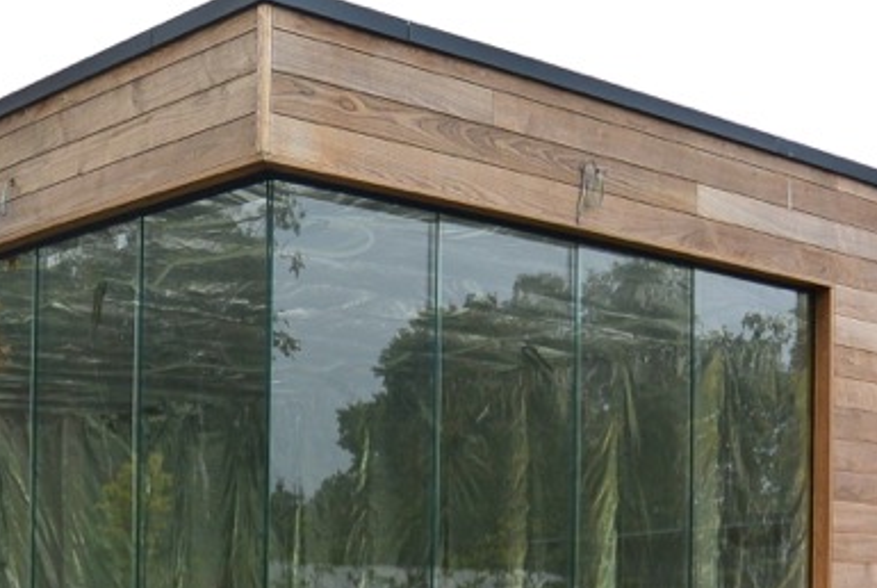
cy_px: 630
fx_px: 1561
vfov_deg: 20.4
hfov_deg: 30.9
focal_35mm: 64
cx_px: 223
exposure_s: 1/250
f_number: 4
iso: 200
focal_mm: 11
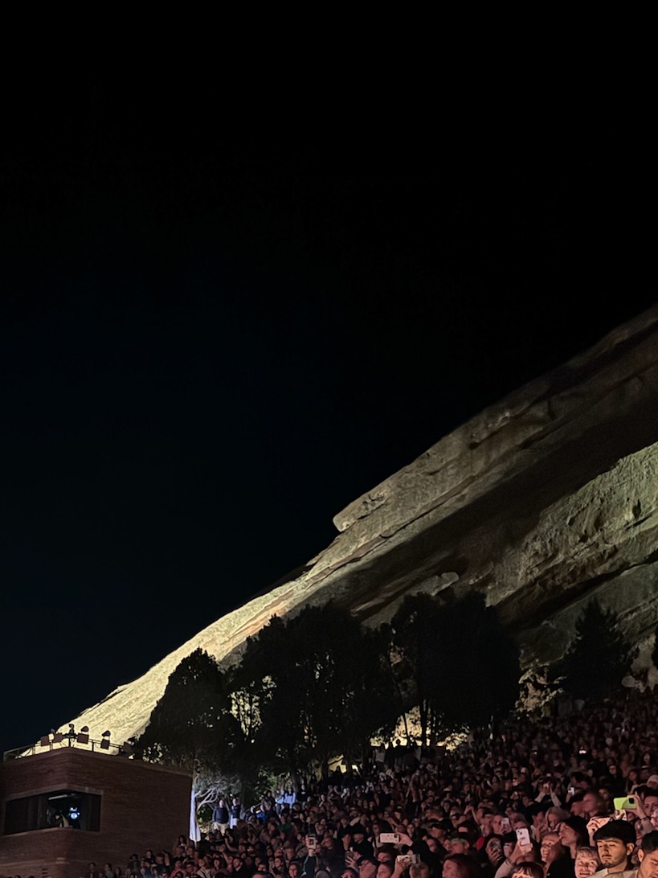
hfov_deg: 31.1
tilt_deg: +9.3
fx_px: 1141
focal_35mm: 45
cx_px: 102
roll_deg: -2.8
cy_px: 818
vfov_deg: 38.6
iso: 1600
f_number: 1.78
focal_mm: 6.76
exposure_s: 1/20
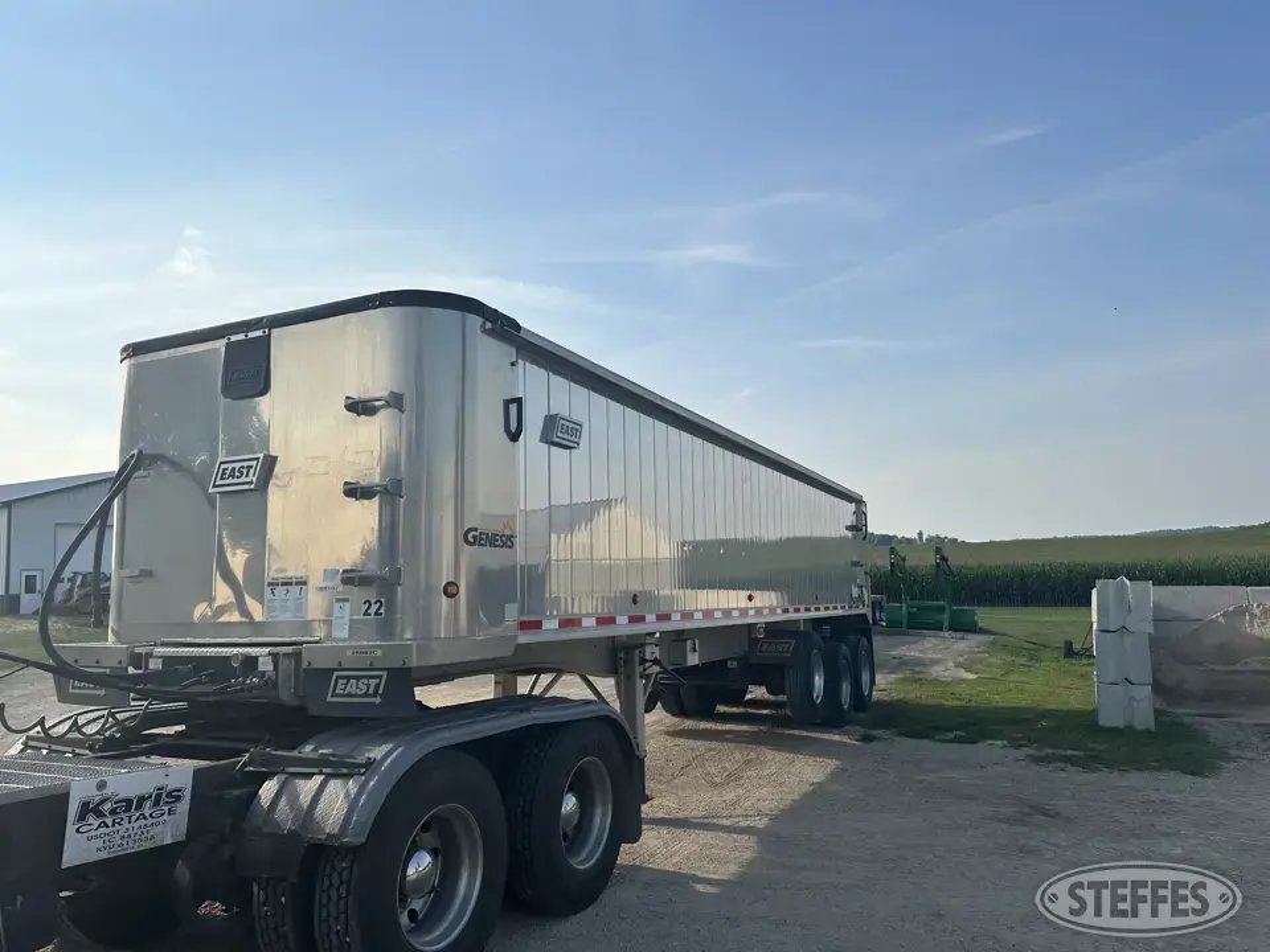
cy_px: 476
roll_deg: +1.6
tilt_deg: +5.3
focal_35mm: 24
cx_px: 635
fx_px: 881
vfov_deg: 56.8
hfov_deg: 71.6
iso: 80
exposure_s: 1/5525
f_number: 1.78
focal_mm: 6.86
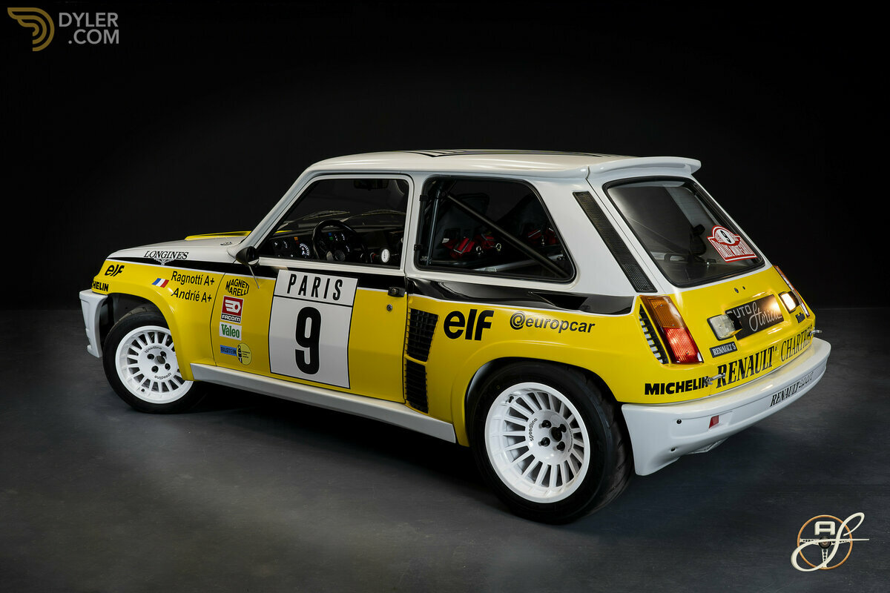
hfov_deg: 48.5
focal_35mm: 40
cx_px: 445
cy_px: 296
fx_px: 989
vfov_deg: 33.4
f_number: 10
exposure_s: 1/3
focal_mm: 40
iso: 250
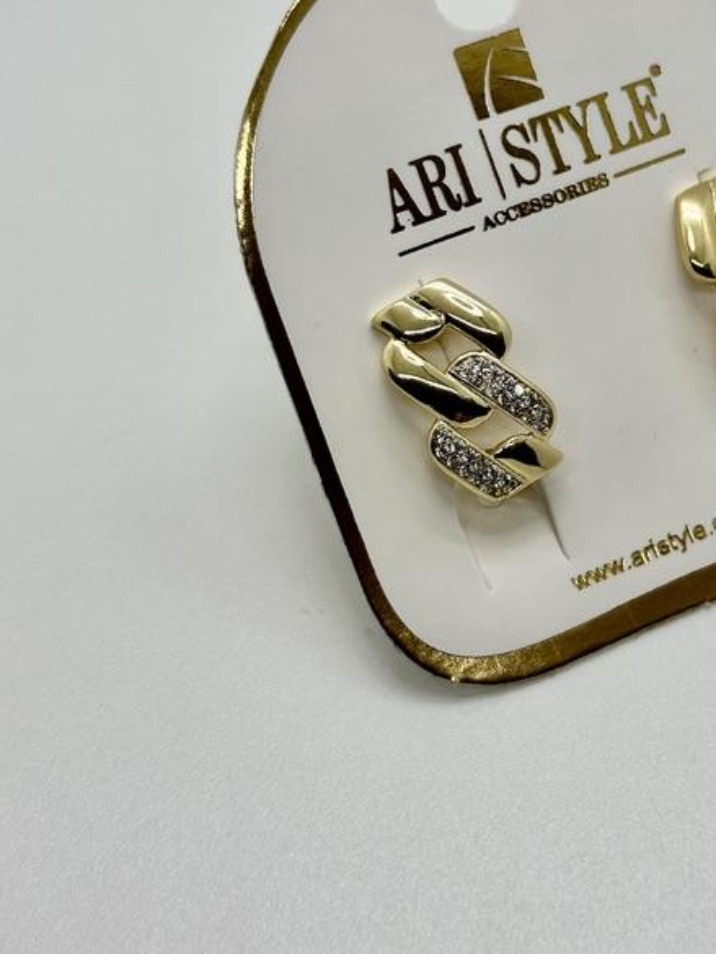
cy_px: 284
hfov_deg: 17.4
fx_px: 2316
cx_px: 577
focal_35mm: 84
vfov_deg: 23.1
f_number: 1.78
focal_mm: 6.86
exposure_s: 1/266
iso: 64
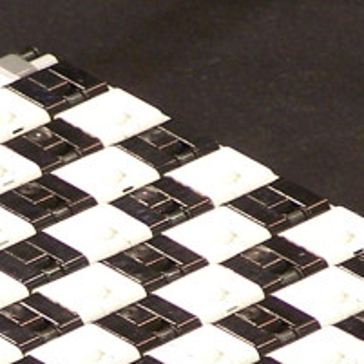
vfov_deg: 2.4
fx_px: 8506
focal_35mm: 715
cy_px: 502
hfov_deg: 2.5
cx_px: 40
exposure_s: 1/3
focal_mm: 26.4
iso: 80
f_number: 3.2
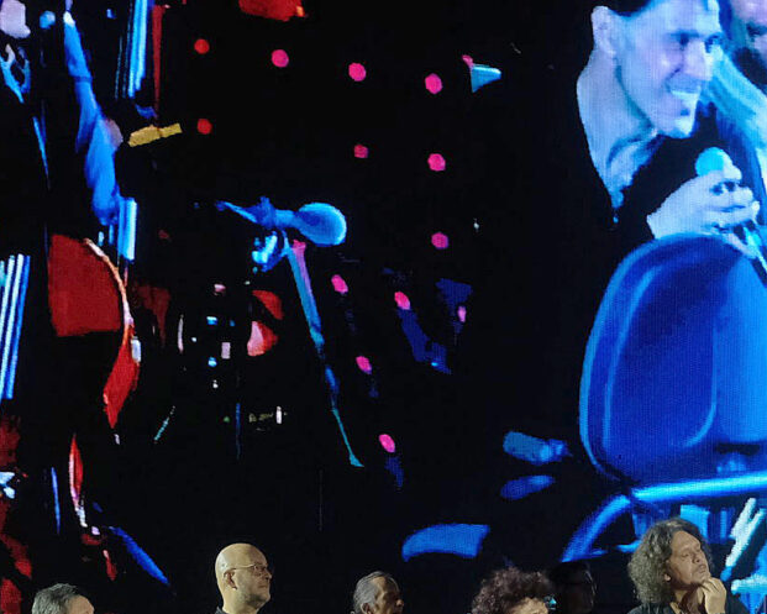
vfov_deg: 6.0
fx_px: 5835
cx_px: 611
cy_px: 408
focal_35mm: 257
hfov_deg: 7.5
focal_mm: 55
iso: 1600
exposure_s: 1/125
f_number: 2.8
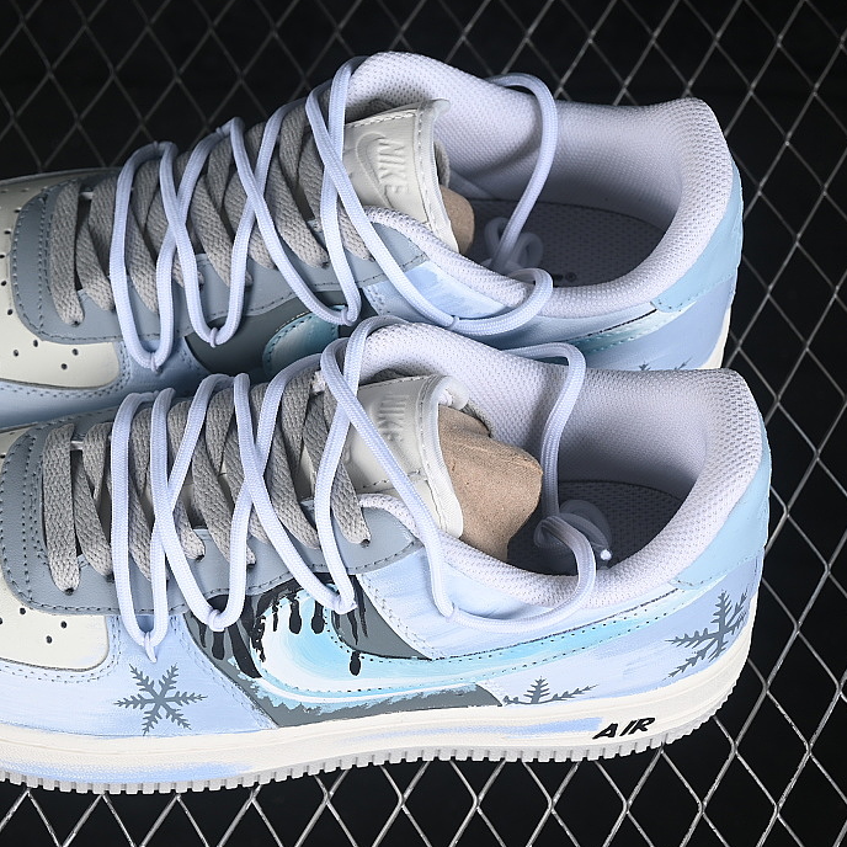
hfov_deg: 17.3
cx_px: 270
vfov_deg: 17.4
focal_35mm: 100
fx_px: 2768
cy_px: 441
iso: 160
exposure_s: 1/80
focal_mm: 50
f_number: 7.1
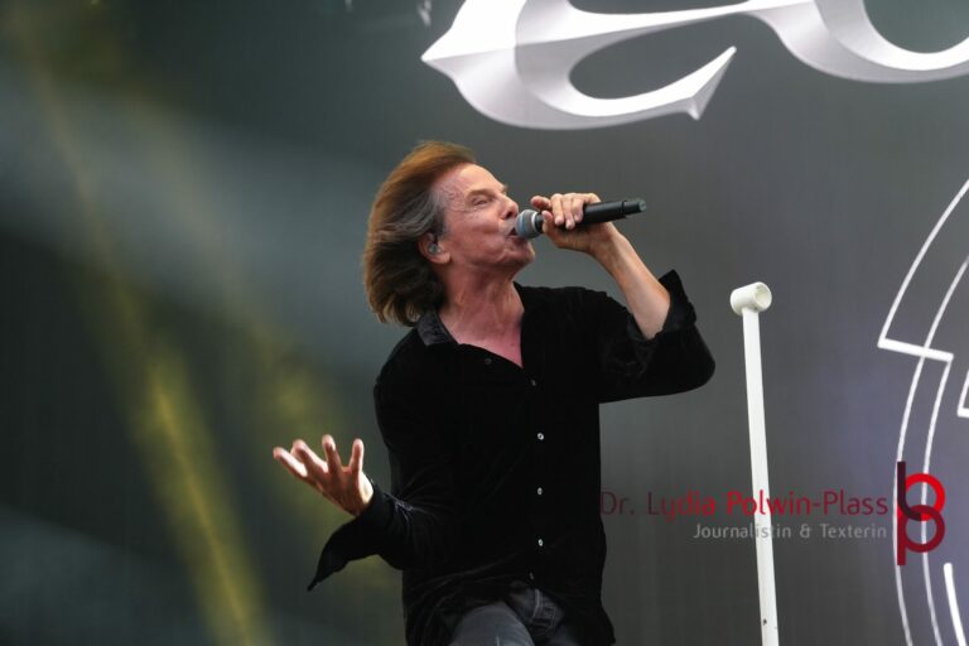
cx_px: 484
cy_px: 323
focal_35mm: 135
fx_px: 3633
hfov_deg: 15.2
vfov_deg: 10.2
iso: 1250
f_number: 5.6
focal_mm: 90
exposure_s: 1/160
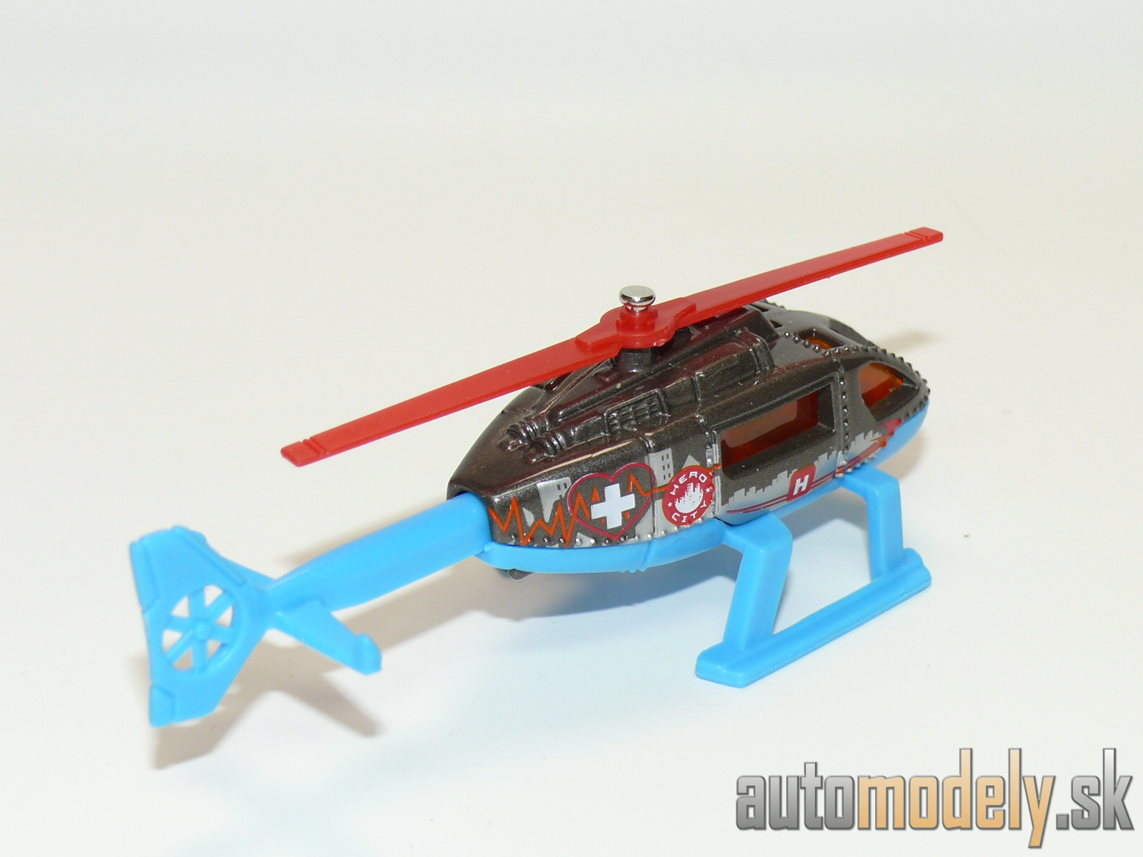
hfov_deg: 24.1
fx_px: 2675
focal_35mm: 81
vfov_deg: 18.2
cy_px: 428
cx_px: 572
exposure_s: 1/30
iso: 100
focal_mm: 11.9
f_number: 4
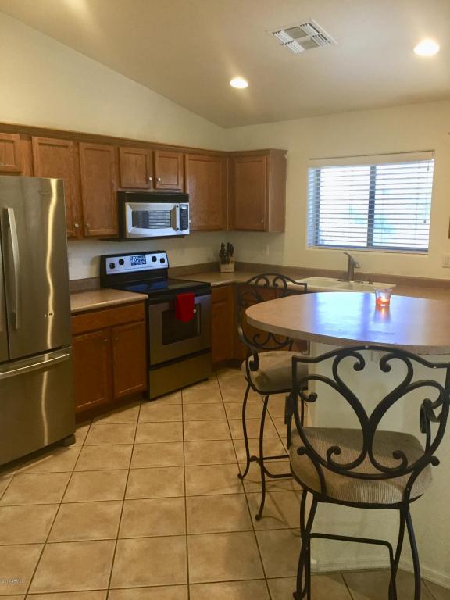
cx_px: 225
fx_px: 503
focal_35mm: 29
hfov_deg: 48.2
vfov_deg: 61.7
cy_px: 300
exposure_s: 1/30
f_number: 2.2
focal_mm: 4.15
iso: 125
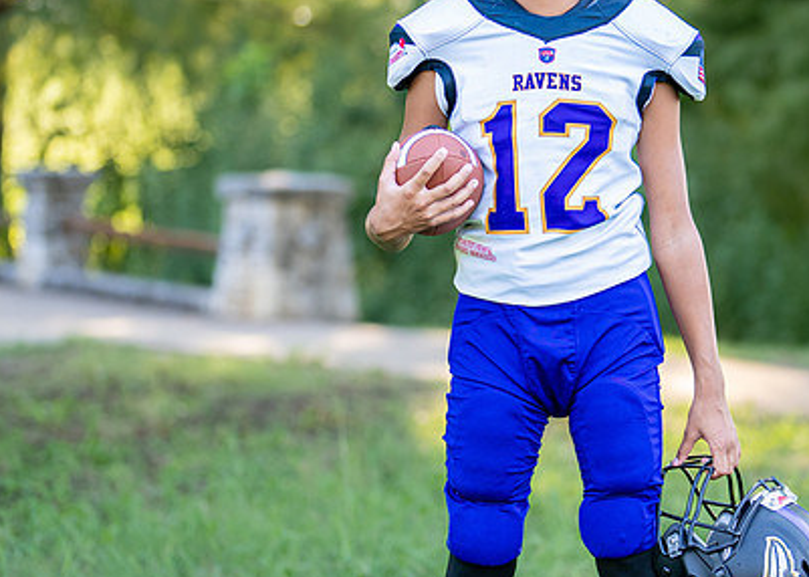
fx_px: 2894
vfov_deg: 11.4
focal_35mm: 126
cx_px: 575
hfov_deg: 15.9
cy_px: 312
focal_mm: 50
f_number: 1.2
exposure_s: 1/1000
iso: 160
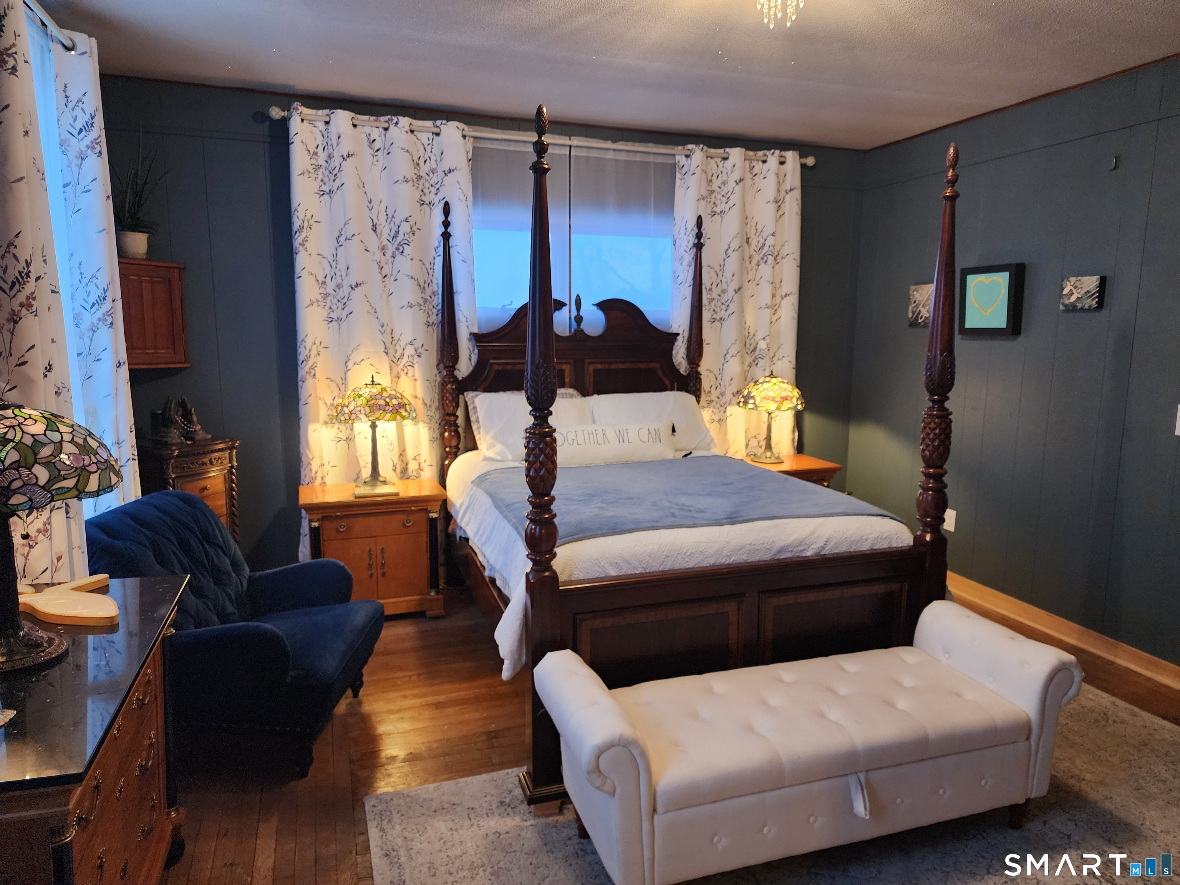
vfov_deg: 58.9
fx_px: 784
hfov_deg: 73.9
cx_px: 590
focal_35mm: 23
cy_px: 442
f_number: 1.8
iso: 640
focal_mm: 6.4
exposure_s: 1/60
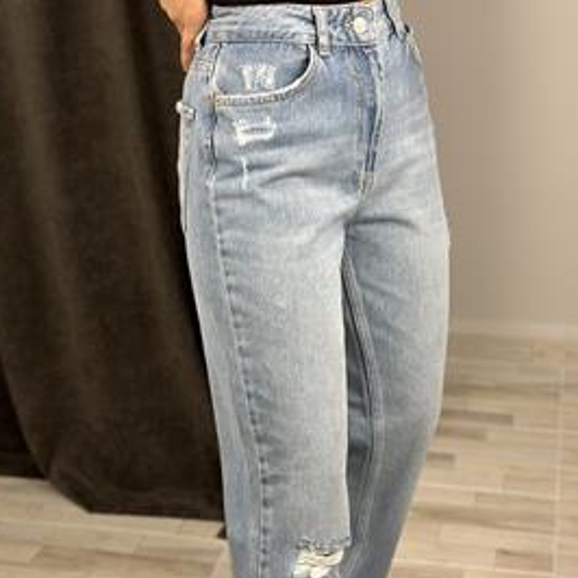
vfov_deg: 25.9
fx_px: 1247
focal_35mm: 66
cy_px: 412
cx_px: 311
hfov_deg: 26.1
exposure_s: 1/100
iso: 160
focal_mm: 6.86
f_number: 1.78
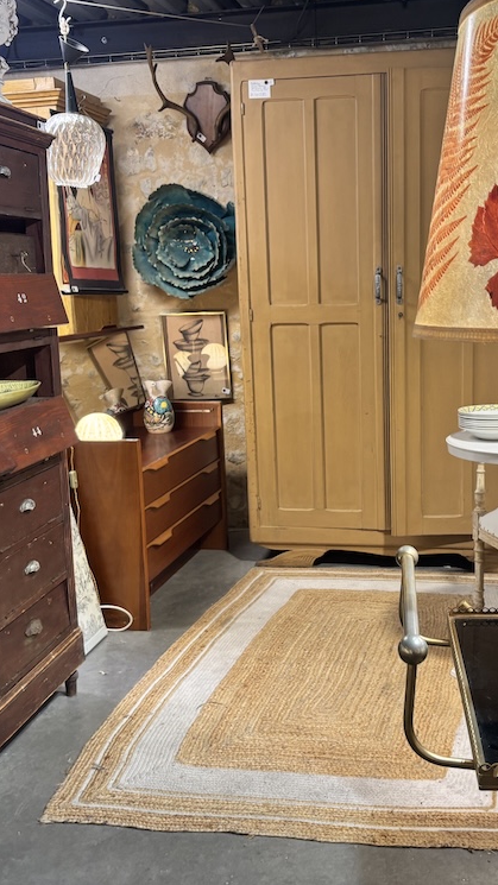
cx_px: 321
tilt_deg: -10.4
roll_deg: +2.1
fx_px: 892
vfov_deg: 52.8
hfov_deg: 31.0
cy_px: 441
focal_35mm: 38
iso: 100
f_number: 1.6
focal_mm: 5.96
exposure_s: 1/50
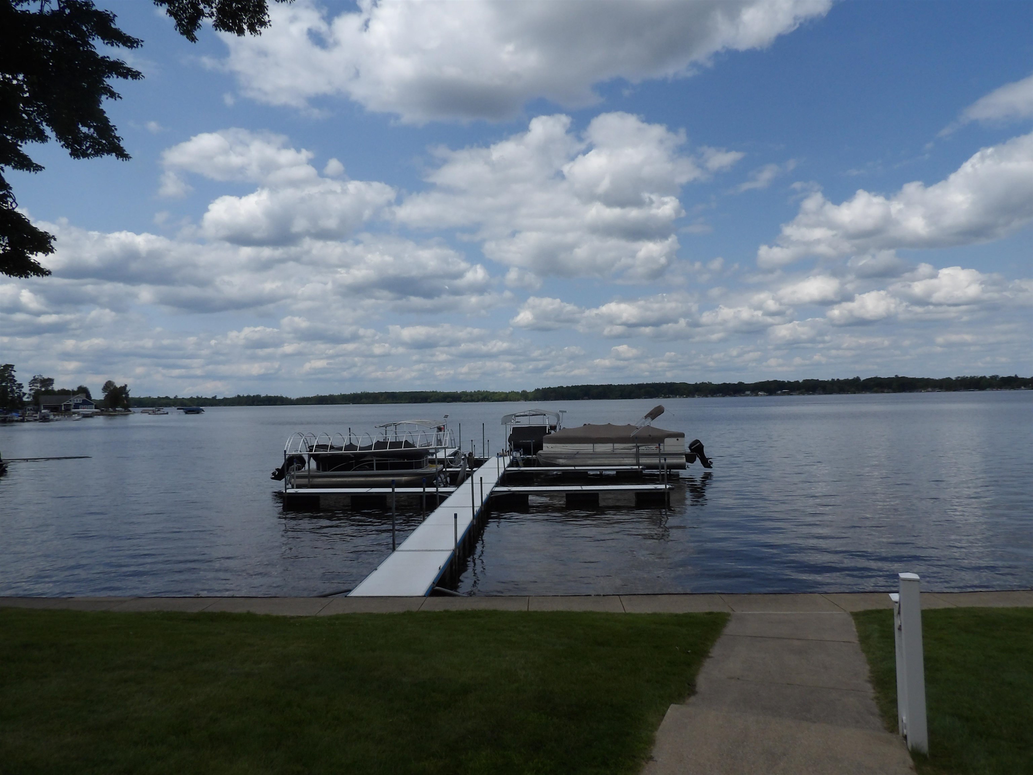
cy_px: 388
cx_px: 516
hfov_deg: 71.6
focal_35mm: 24
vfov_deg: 56.8
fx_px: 716
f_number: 7.4
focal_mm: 4.3
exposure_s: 1/519
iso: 100
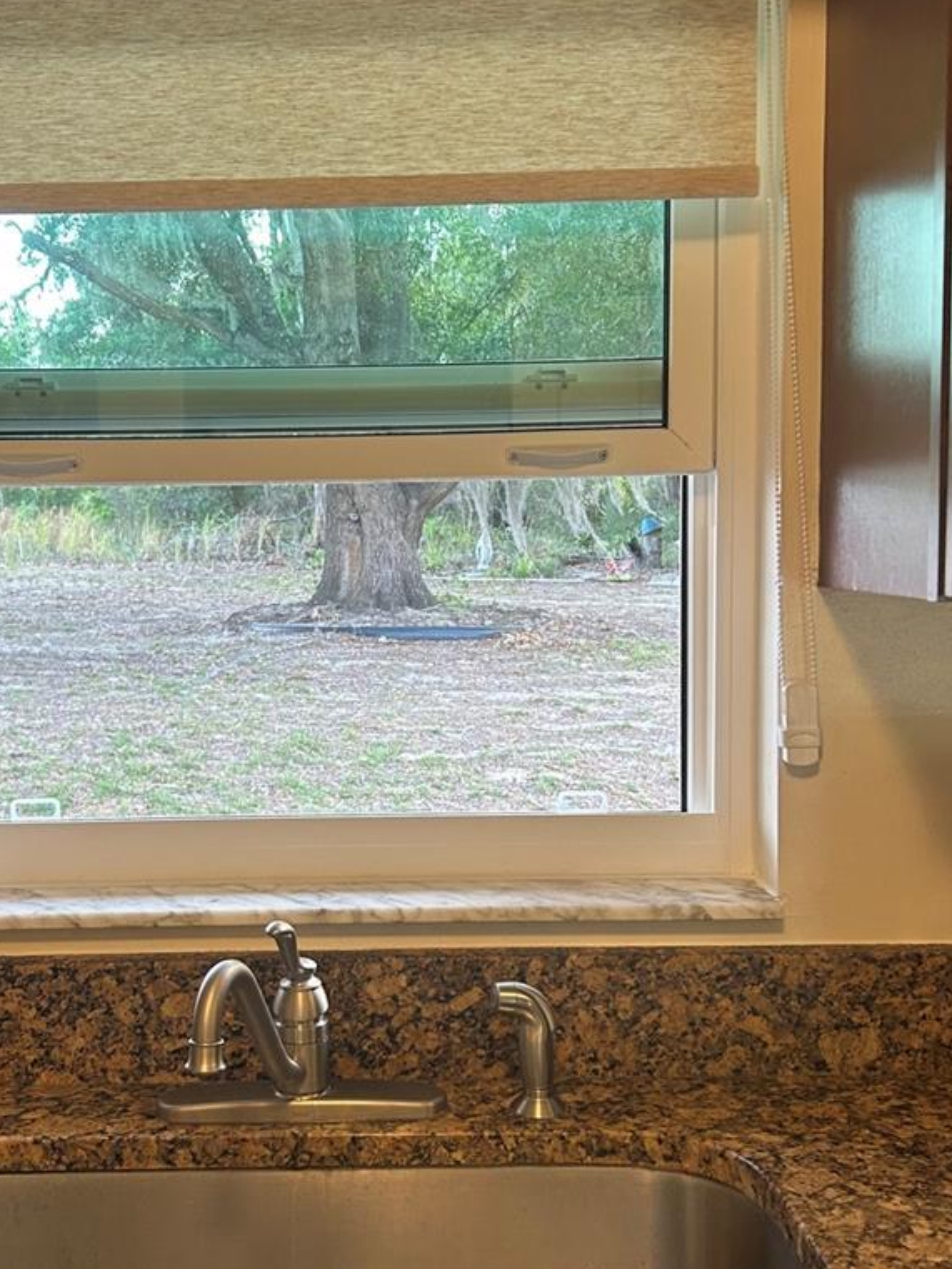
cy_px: 689
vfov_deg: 45.7
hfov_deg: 35.0
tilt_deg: -3.5
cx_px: 370
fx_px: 1503
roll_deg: +1.3
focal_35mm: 41
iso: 100
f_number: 1.5
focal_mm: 5.7
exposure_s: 1/120
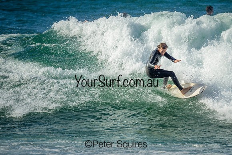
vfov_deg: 1.5
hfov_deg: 2.2
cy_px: 75
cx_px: 124
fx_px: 5970
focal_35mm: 926
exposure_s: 1/2000
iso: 280
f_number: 6.3
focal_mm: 800
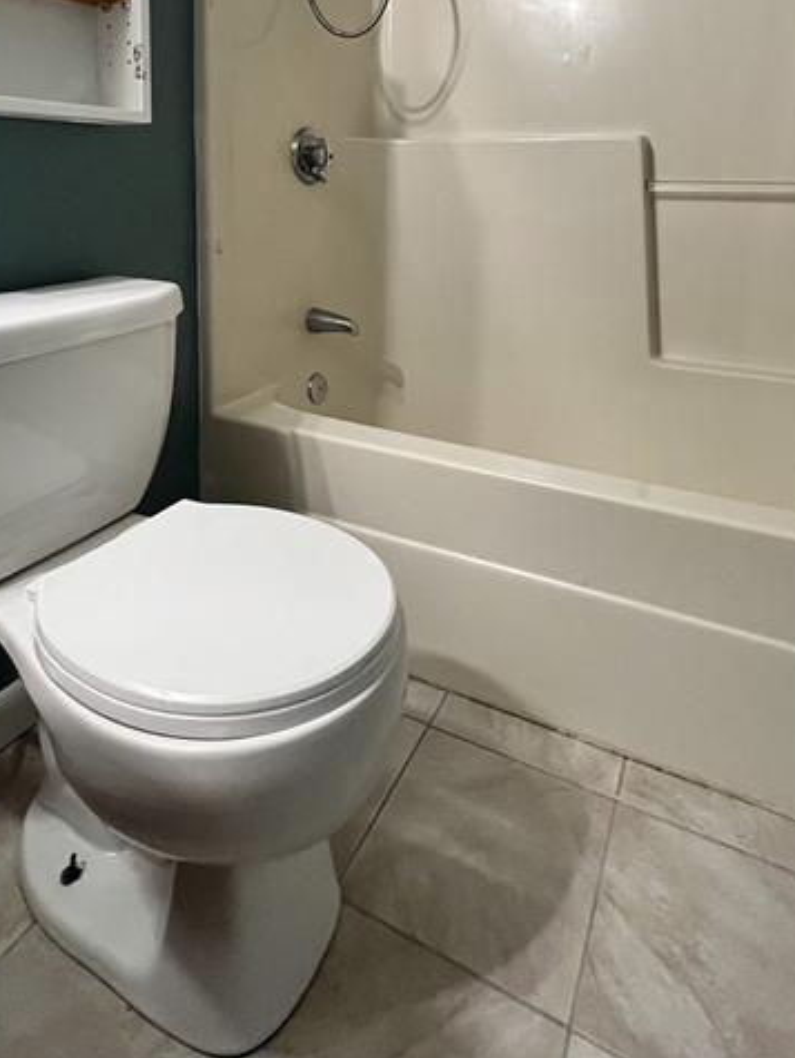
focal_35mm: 21
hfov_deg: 63.5
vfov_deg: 71.8
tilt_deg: -2.5
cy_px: 227
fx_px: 642
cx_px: 401
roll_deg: +0.0
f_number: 1.8
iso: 500
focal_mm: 1.57
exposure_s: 1/60
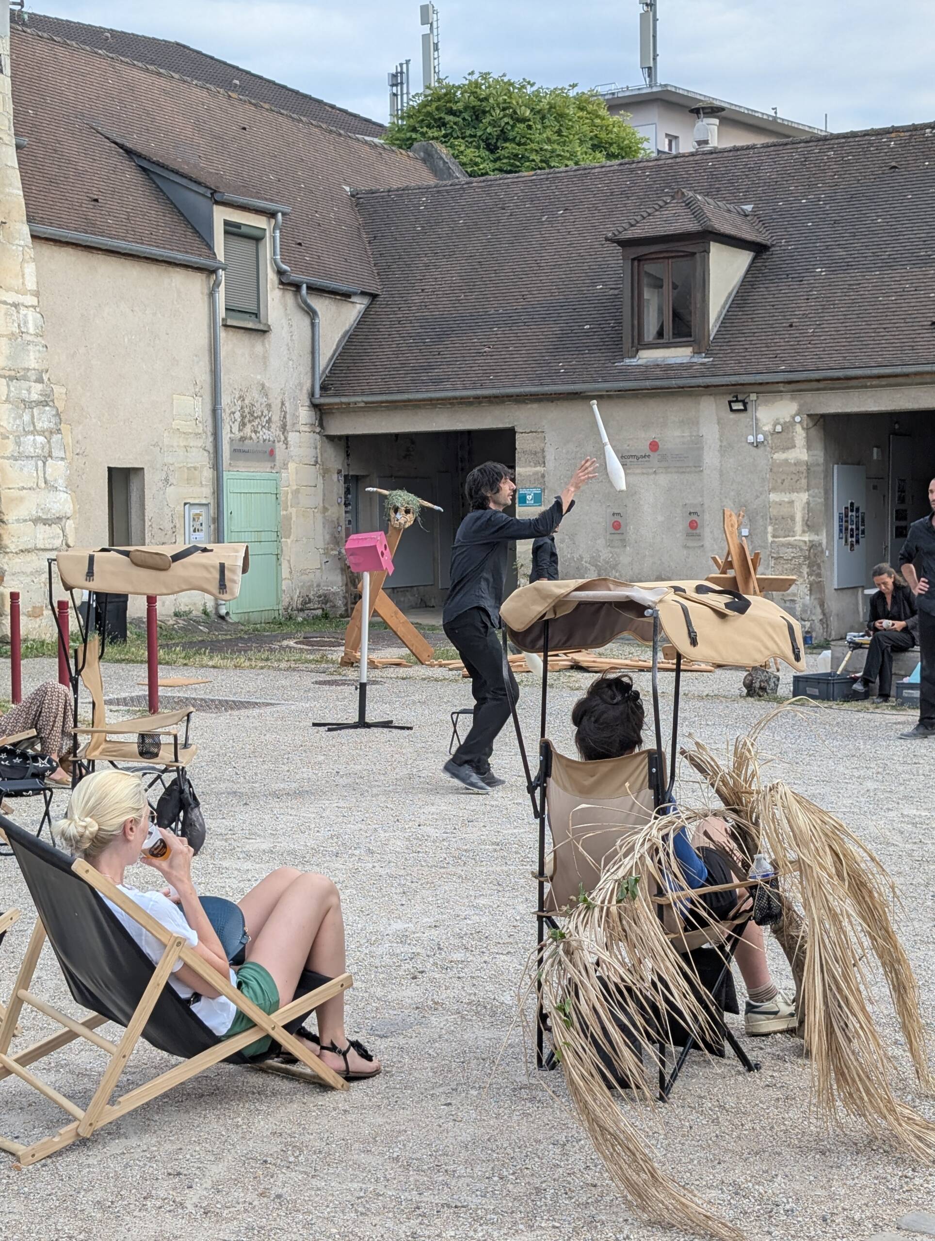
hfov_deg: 29.8
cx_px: 468
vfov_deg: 38.9
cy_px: 620
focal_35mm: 49
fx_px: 1760
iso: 21
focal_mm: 6.9
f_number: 1.68
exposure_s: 1/248
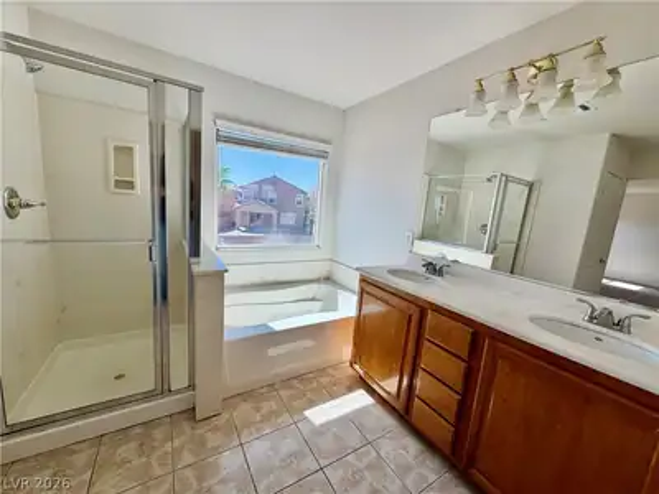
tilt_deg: -9.7
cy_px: 247
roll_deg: -4.7
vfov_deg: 85.7
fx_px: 267
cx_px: 330
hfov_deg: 102.1
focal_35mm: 14
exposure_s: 1/502
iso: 40
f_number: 2.2
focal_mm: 2.22
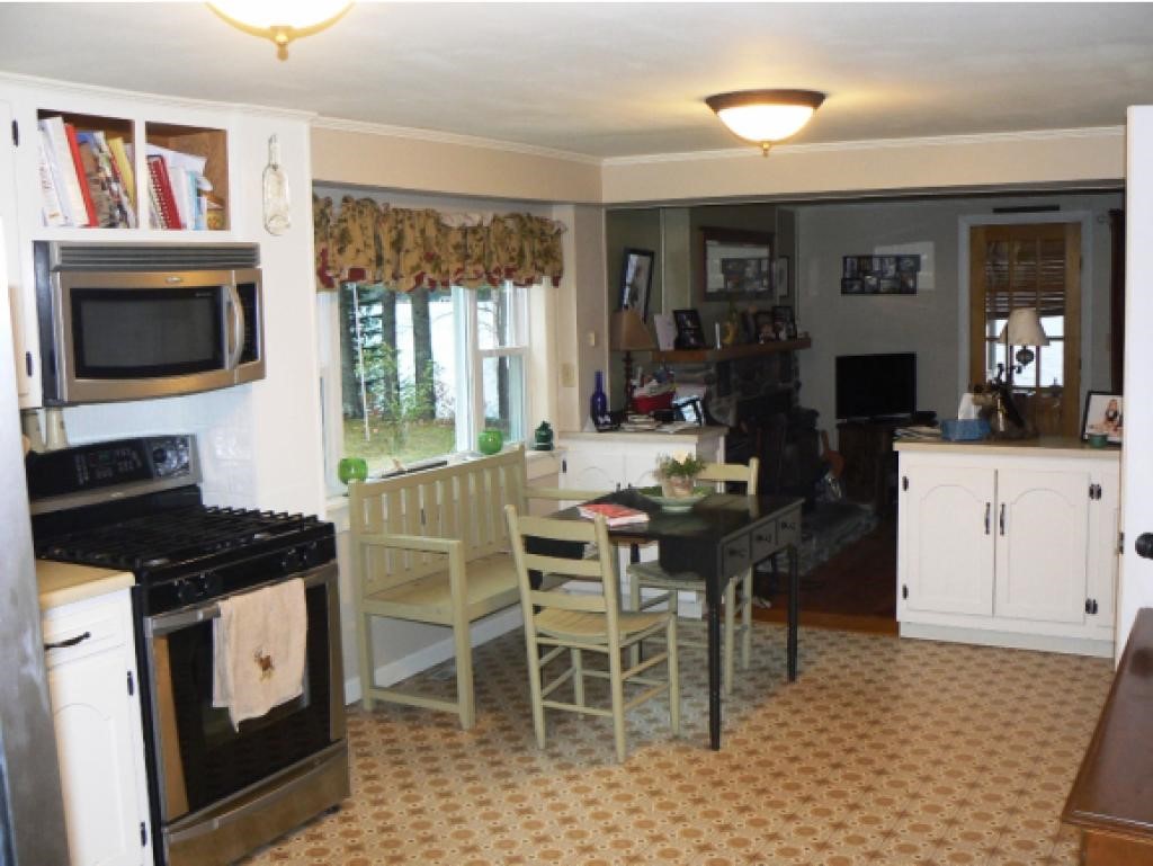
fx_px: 1200
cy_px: 433
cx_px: 576
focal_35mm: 36
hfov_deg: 51.3
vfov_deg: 39.7
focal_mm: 6
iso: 160
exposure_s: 1/30
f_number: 2.8
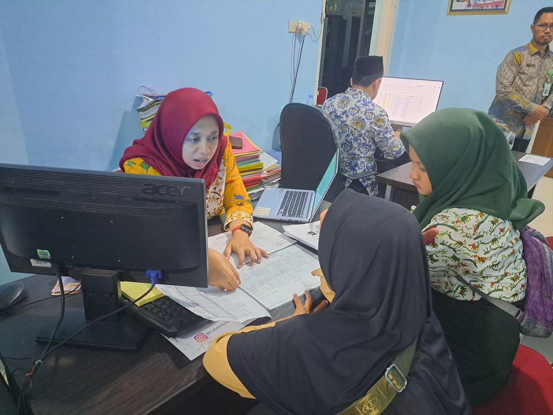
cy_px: 208
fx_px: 383
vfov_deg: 56.8
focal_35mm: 24
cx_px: 276
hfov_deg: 71.6
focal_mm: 5.23
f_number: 1.8
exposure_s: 1/20
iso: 640
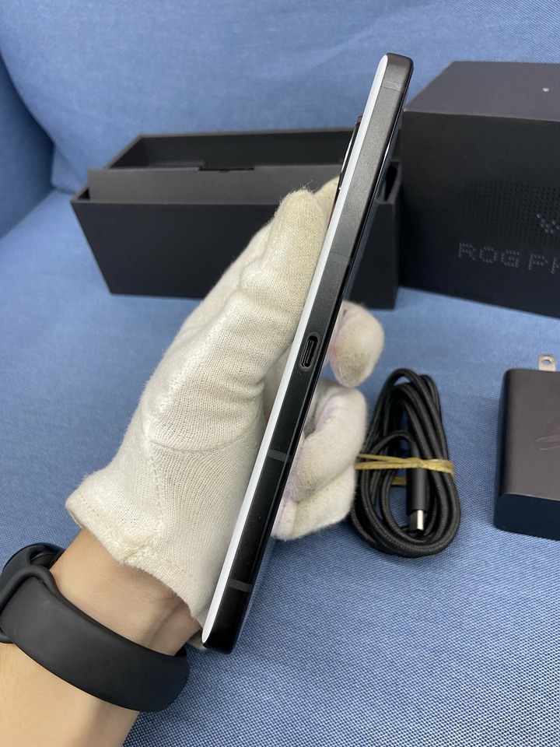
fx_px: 561
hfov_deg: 53.1
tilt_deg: -48.3
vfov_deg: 67.3
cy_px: 374
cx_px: 280
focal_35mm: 26
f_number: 1.8
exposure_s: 1/60
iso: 125
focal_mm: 4.25
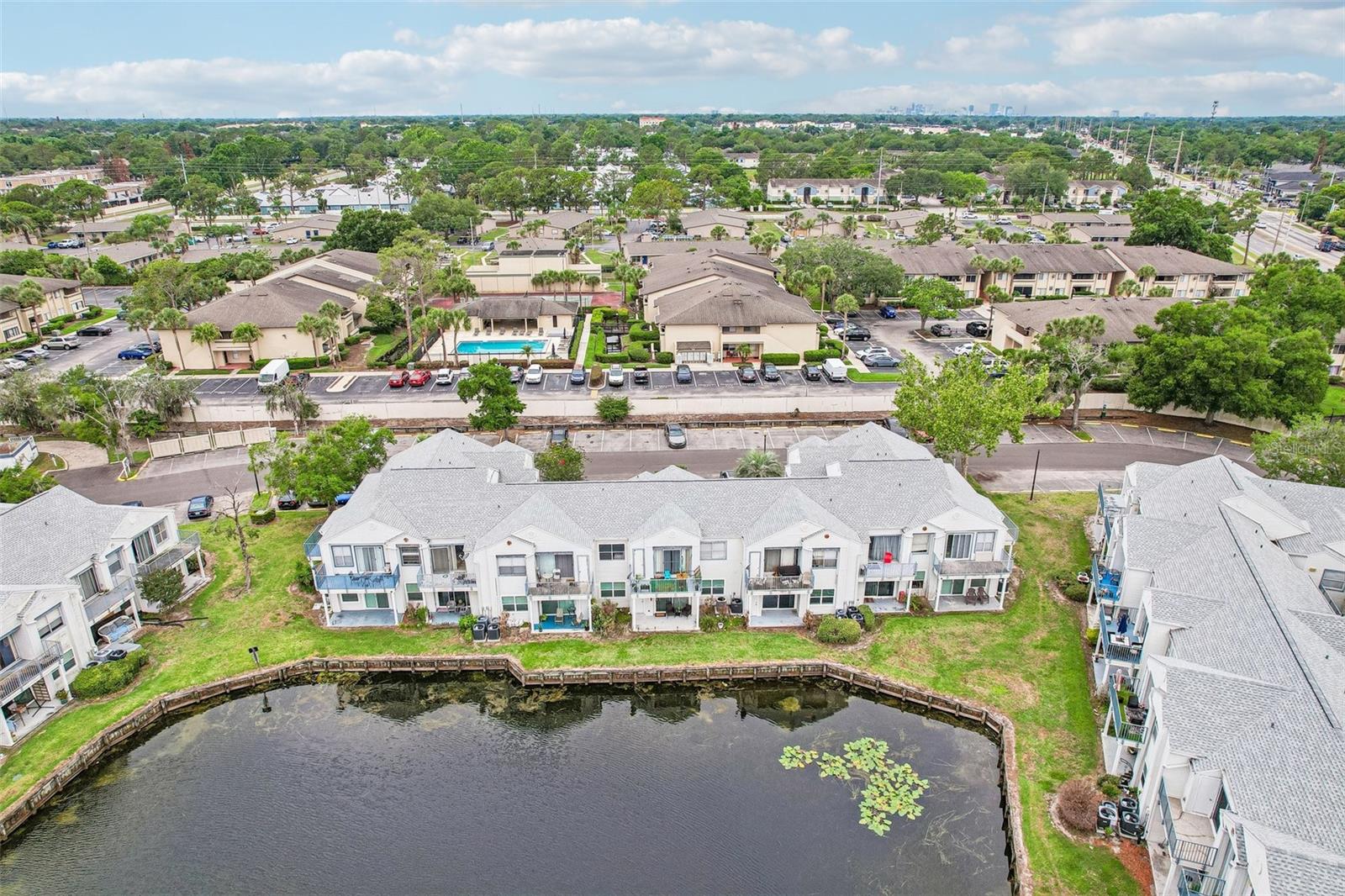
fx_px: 822
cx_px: 672
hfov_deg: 78.6
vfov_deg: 57.2
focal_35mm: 22
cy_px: 448
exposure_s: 1/1000
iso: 140
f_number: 2.8
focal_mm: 8.4
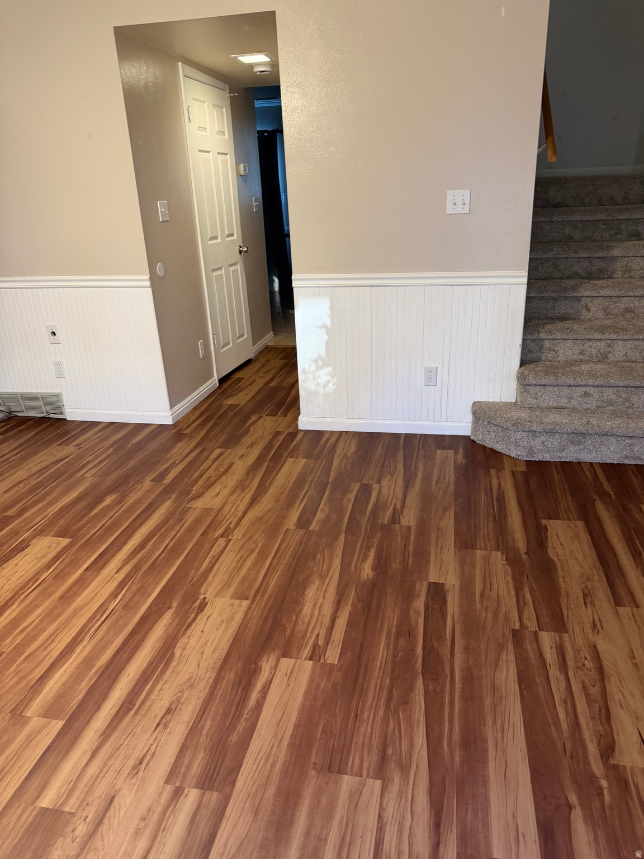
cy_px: 430
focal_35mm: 24
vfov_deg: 71.6
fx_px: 595
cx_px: 322
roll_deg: +1.6
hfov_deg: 56.8
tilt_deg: -22.2
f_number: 1.78
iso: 200
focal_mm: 6.76
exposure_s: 1/60
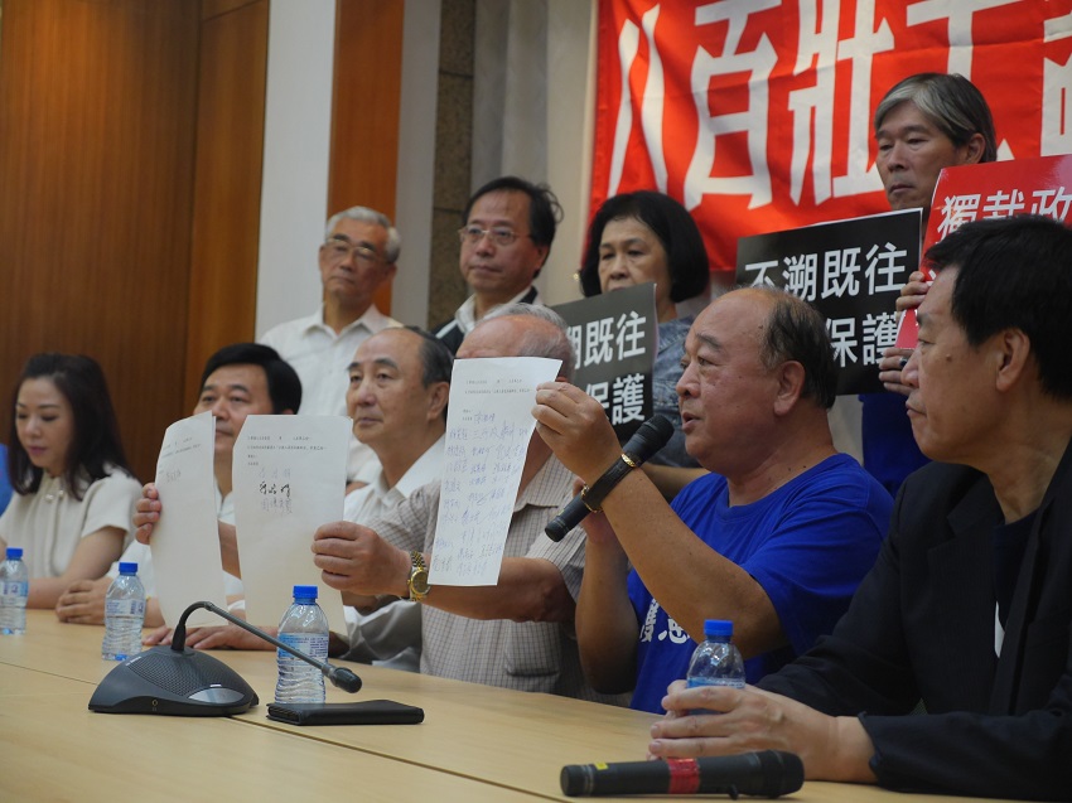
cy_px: 402
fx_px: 2167
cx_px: 536
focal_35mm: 70
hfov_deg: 27.8
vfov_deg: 21.0
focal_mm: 35
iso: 1000
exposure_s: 1/200
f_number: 2.8
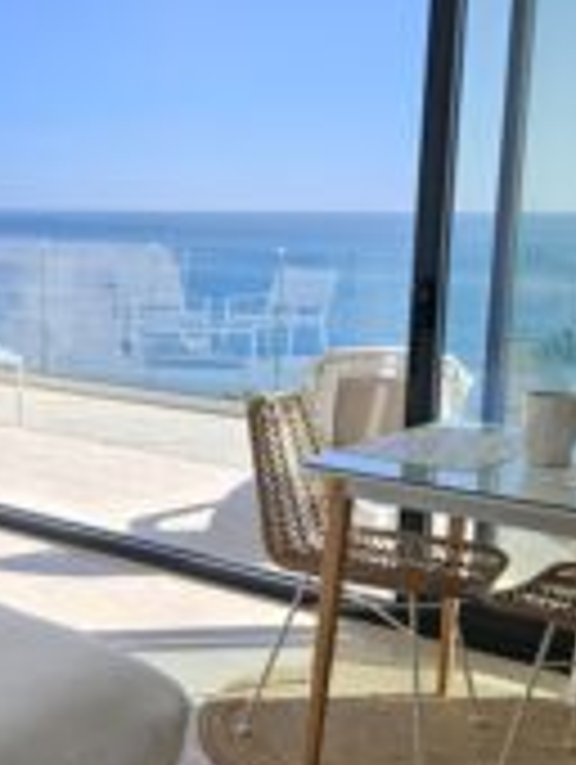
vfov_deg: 35.5
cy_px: 382
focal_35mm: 54
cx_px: 72
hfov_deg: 26.3
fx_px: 1195
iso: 100
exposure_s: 1/2000
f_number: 1.8
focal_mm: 5.4
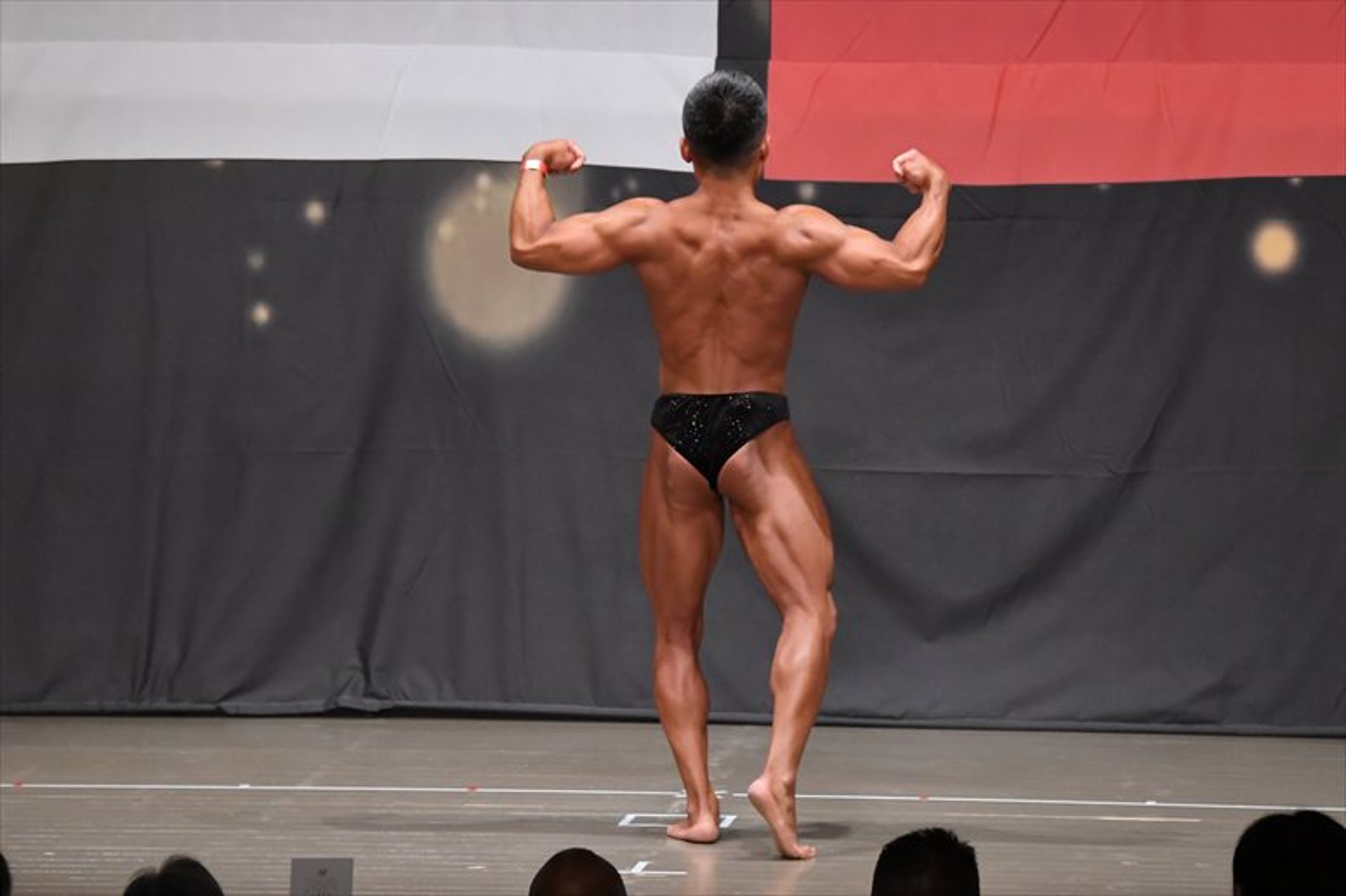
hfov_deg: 9.2
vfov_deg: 6.1
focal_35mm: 225
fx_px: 8409
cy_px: 448
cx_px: 673
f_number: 5.6
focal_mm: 150
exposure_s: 1/400
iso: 6400
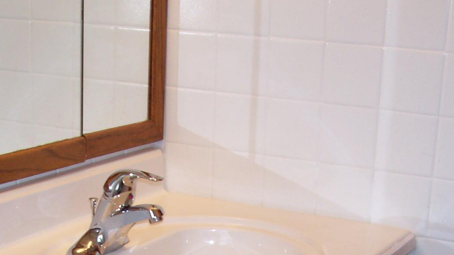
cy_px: 339
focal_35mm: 82
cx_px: 239
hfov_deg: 25.9
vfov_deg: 14.1
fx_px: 987
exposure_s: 1/64
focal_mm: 5.6
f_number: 2.7
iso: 80
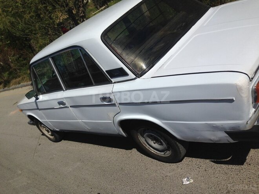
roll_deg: +32.5
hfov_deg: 55.4
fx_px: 247
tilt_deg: -16.8
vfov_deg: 42.9
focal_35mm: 33
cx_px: 130
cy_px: 97
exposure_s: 1/5435
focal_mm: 4.12
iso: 50
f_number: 2.4
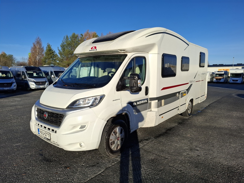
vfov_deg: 58.9
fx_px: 162
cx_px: 122
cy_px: 92
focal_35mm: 23
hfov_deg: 73.9
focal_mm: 5.54
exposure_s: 1/2532
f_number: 1.8
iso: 50
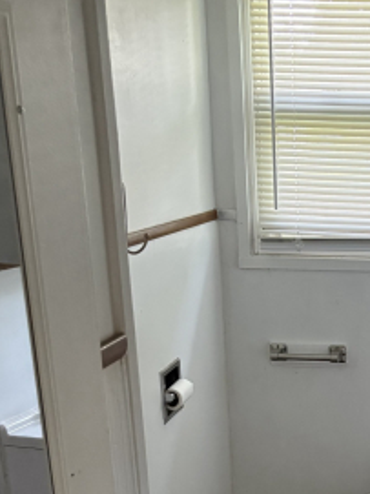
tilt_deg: -17.9
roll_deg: -0.7
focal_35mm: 64
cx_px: 379
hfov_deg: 22.0
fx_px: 913
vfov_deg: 29.1
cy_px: 442
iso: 400
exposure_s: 1/60
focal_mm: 5.96
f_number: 1.6
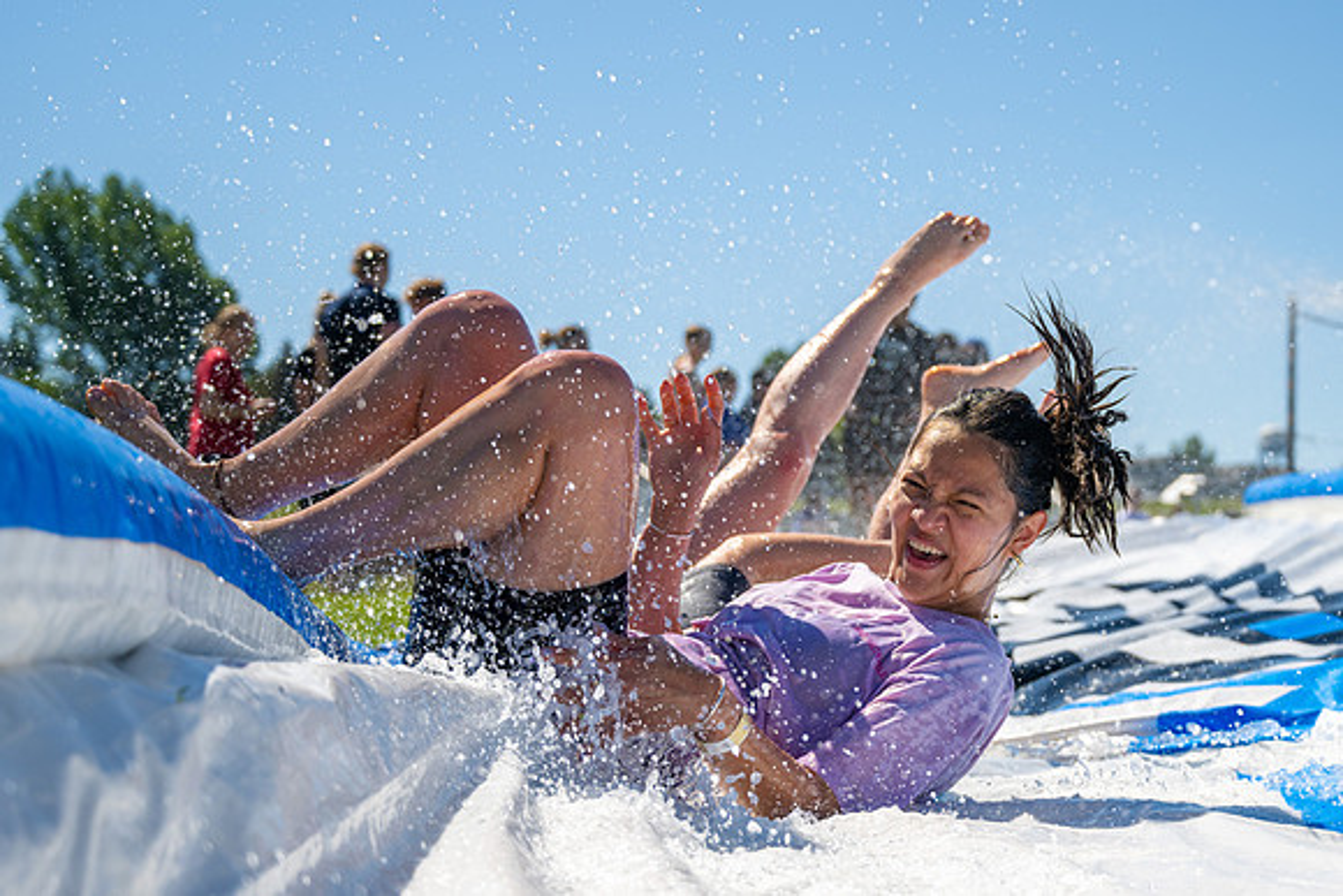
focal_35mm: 72
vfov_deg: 18.8
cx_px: 973
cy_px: 367
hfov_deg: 27.6
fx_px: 2705
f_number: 4
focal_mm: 50
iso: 100
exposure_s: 1/1600
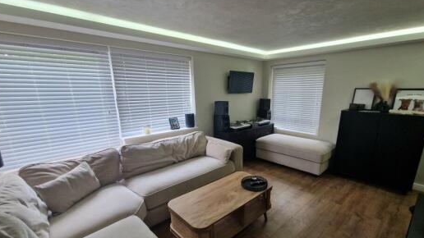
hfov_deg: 99.2
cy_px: 142
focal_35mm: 16
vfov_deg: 66.5
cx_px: 227
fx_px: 180
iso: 100
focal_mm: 2.2
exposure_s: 1/50
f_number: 2.2
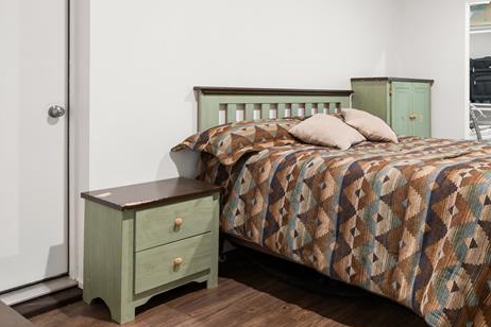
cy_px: 115
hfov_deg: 56.2
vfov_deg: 41.9
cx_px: 389
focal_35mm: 31
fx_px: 423
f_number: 11
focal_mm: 14
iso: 100
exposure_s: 8
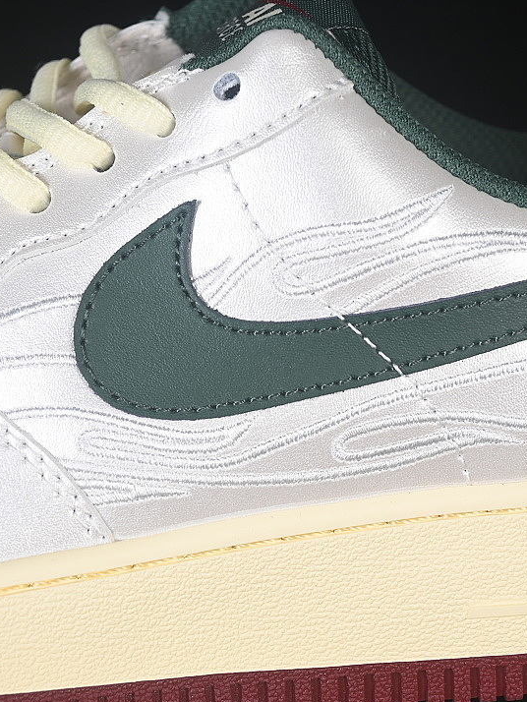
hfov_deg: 13.6
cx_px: 267
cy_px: 353
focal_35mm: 109
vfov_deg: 18.0
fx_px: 2211
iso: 160
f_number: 7.1
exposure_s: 1/80
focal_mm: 50
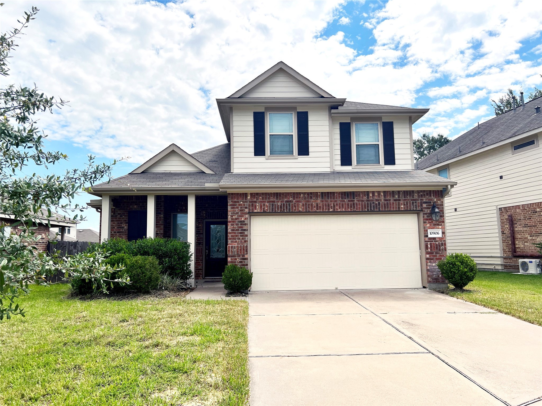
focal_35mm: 26
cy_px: 203
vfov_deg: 53.1
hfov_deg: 67.3
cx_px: 271
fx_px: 407
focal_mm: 5.7
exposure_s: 1/6993
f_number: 1.5
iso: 50
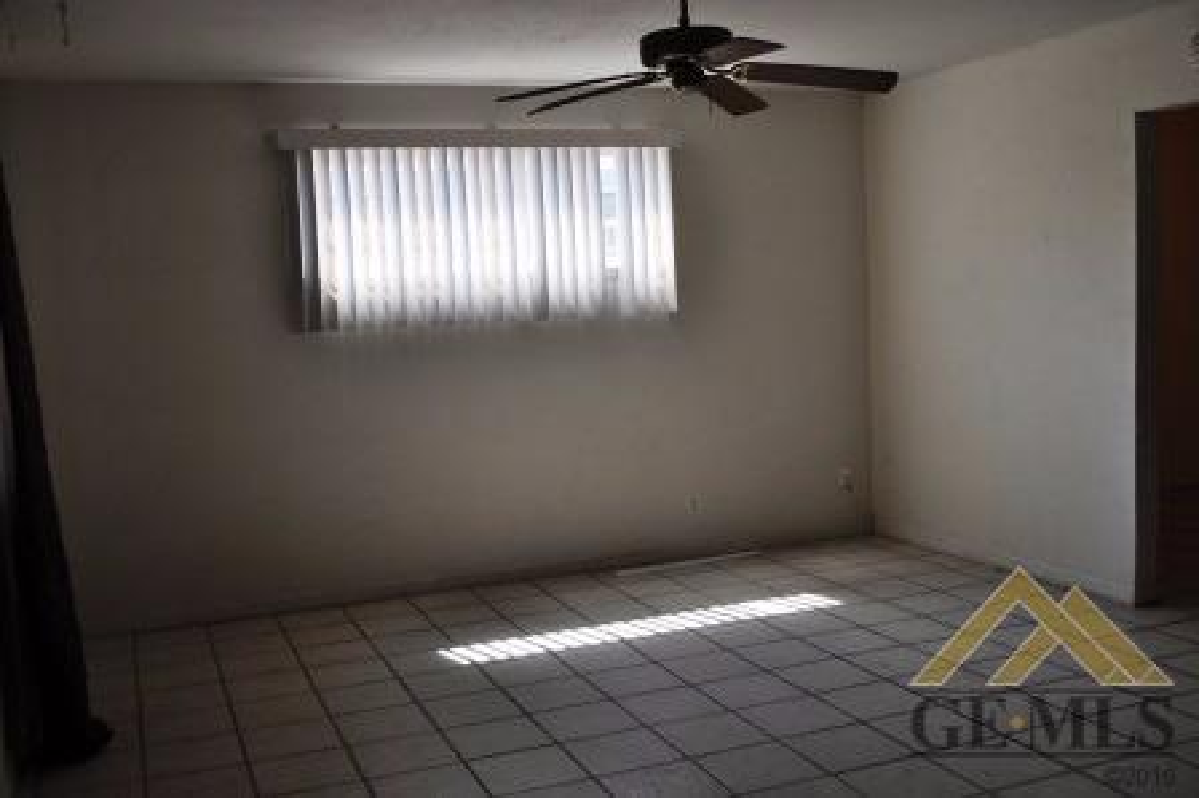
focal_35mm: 36
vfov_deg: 36.8
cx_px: 600
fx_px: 1198
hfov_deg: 53.2
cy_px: 399
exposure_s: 1/125
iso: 320
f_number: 5.6
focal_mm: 24
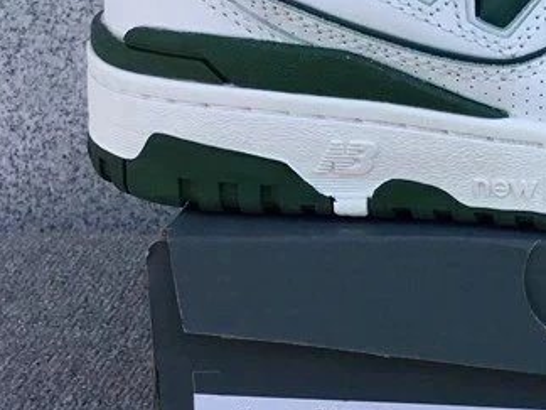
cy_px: 159
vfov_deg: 17.1
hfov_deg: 21.7
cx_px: 585
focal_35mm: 86
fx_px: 1356
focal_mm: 3.3
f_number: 2.4
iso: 25
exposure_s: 1/345
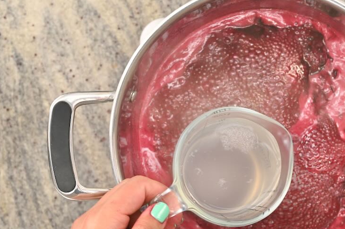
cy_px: 135
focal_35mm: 69
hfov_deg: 28.8
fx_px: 661
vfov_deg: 19.7
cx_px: 257
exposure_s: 1/30
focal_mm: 42
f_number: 7.1
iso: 200
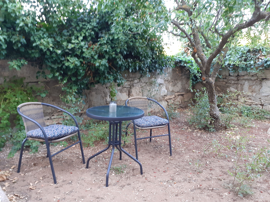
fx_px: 211
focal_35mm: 27
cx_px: 135
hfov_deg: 65.3
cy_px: 101
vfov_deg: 51.4
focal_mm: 3.6
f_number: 1.9
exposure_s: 1/50
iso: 125
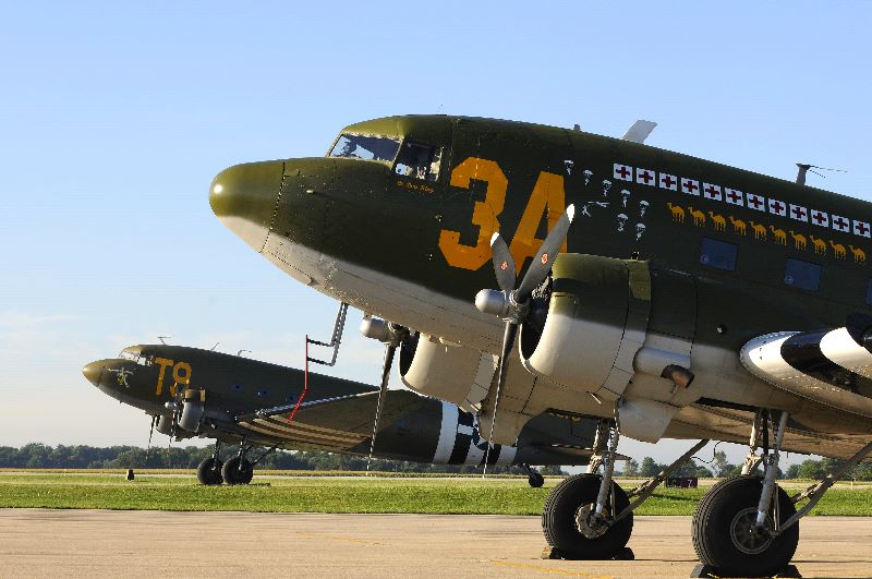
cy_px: 290
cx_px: 436
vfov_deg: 13.0
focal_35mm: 105
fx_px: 2540
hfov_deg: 19.5
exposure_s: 1/250
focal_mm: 70
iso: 200
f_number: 8
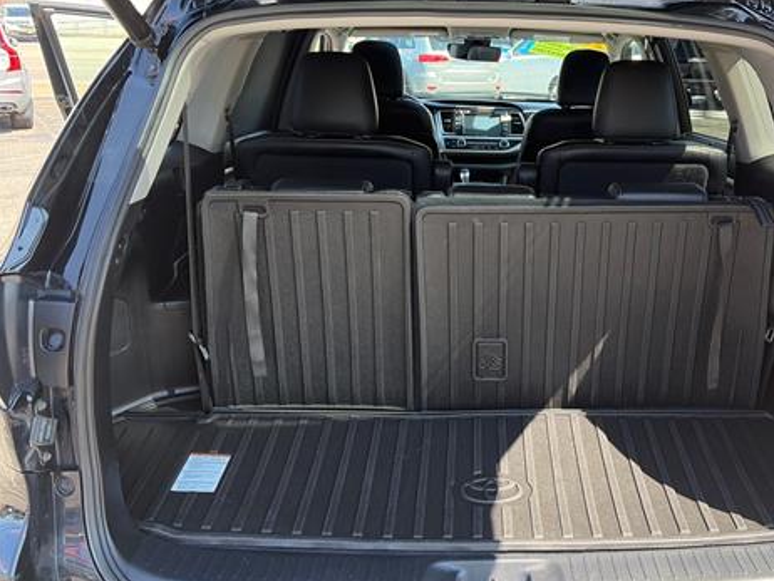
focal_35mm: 36
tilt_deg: -15.4
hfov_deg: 50.5
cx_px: 508
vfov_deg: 39.5
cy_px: 236
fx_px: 805
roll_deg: -1.3
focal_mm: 5.96
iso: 50
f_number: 1.6
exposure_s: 1/189
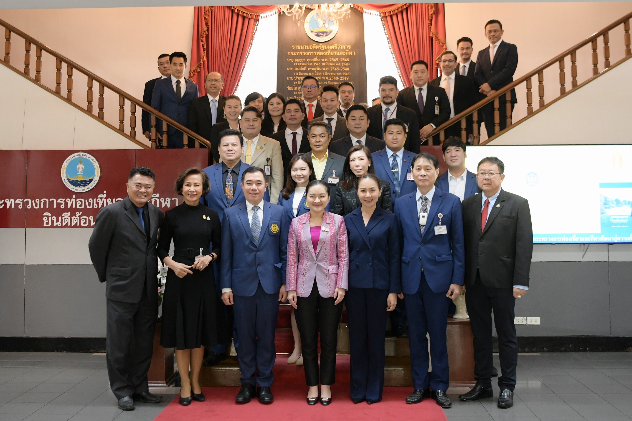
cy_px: 210
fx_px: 509
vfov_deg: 45.0
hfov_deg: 63.7
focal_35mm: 29
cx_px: 316
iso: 1600
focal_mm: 29
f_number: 2.8
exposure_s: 1/125
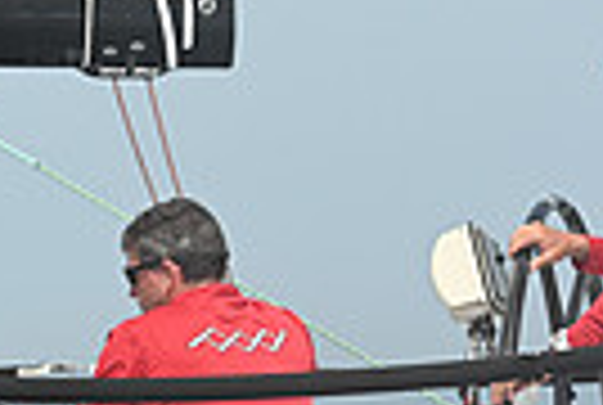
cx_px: -382
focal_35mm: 371
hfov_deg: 5.5
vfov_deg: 3.7
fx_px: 6228
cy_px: 605
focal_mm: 86
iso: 320
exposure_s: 1/1250
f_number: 6.3
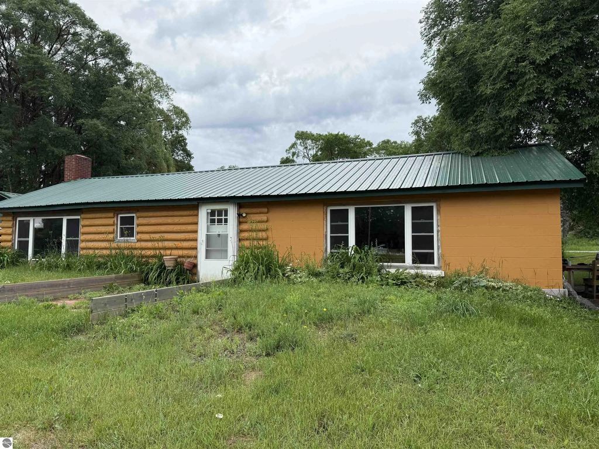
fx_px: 415
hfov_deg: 71.6
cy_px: 224
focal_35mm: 24
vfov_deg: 56.8
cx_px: 300
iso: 80
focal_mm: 6.76
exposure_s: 1/3759
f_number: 1.78
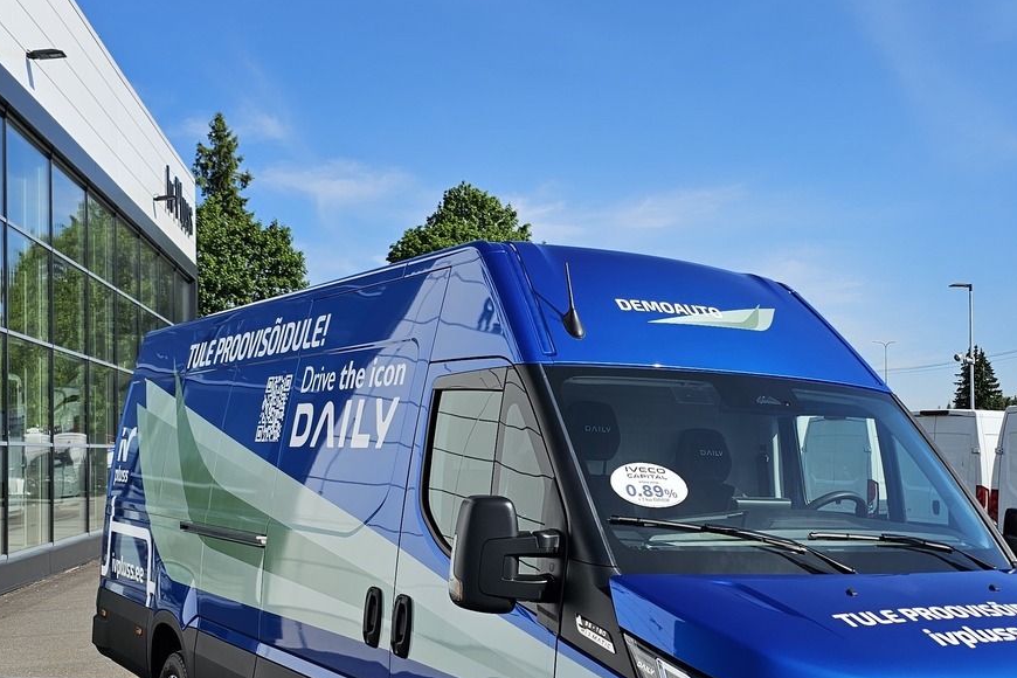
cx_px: 591
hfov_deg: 44.3
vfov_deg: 30.4
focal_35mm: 44
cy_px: 424
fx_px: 1243
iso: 10
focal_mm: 6.3
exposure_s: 1/927
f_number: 1.7
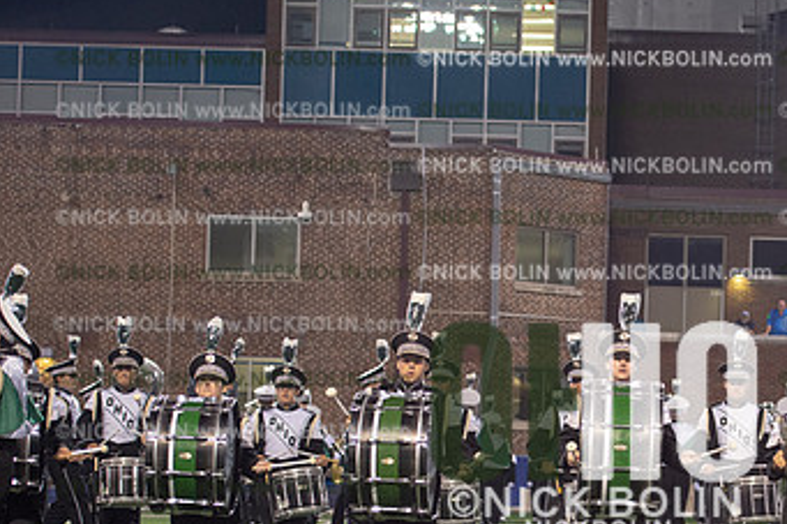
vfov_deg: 11.5
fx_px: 2600
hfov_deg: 17.1
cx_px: 593
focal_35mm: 119
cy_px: 432
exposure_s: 1/320
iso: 4000
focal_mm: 70
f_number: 2.8
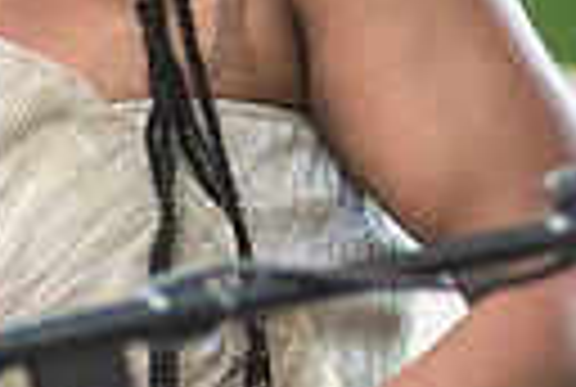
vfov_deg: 1.8
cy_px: 3
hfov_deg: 2.7
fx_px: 12429
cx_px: 109
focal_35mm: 775
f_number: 3.5
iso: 200
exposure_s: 1/250
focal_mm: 155
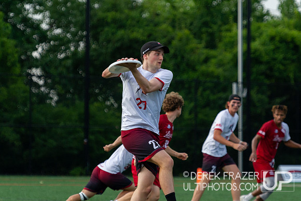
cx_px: 162
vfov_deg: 4.8
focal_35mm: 286
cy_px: 111
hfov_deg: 7.2
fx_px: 2386
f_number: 4
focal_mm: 175
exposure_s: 1/1600
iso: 1000
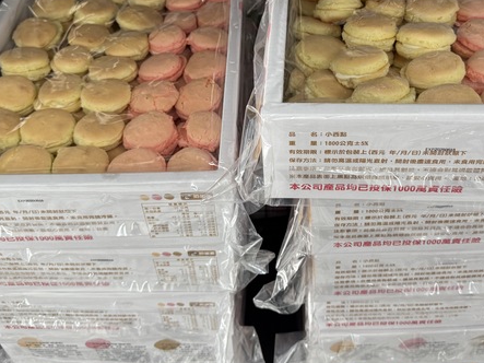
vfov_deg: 36.3
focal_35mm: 39
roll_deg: -1.3
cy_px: 110
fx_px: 545
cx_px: 270
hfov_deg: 47.8
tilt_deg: -43.8
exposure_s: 1/60
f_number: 1.78
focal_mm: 6.76
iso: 200
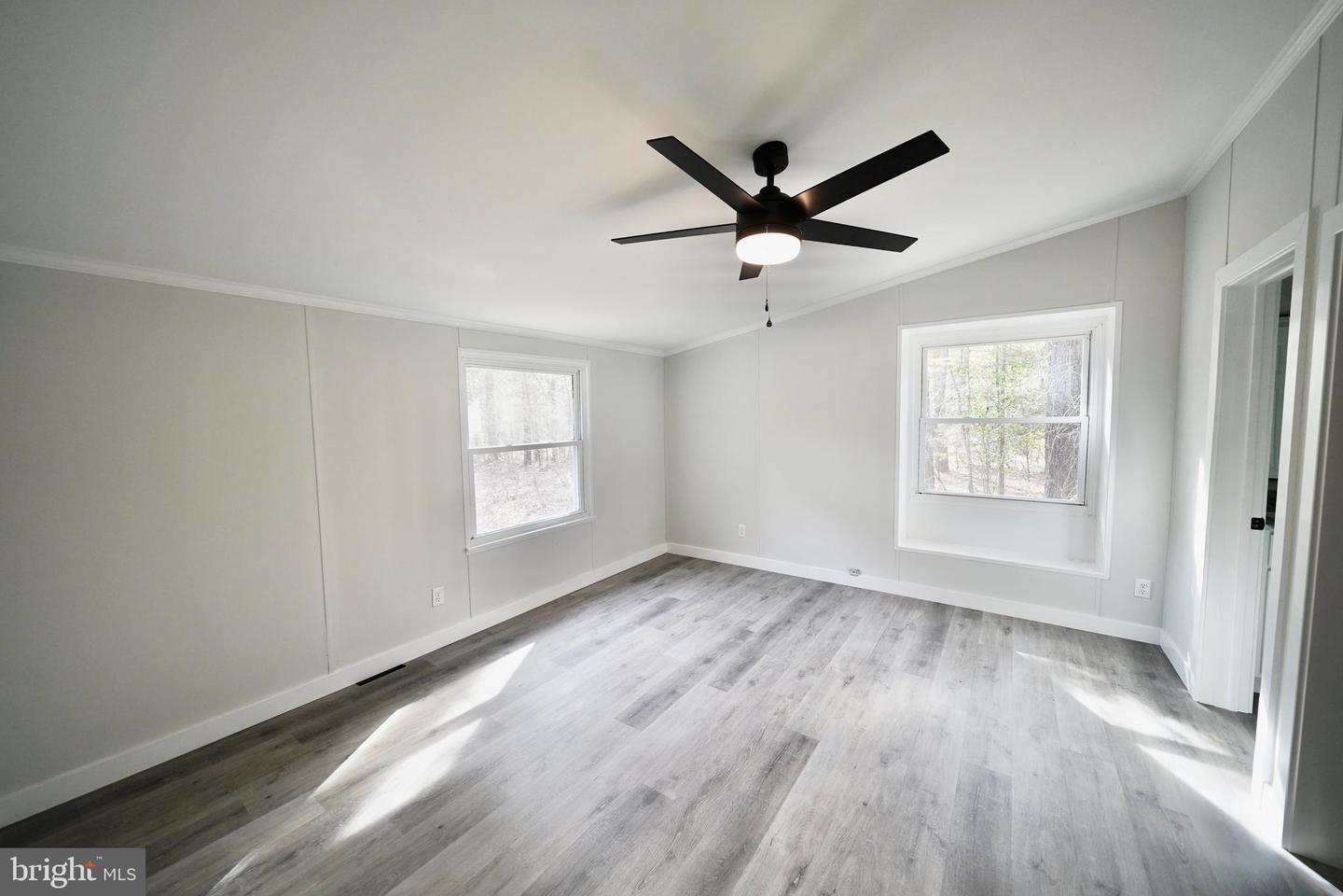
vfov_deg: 90.0
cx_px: 672
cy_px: 448
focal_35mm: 12
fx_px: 448
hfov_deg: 112.6
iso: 500
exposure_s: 1/160
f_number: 4
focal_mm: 12
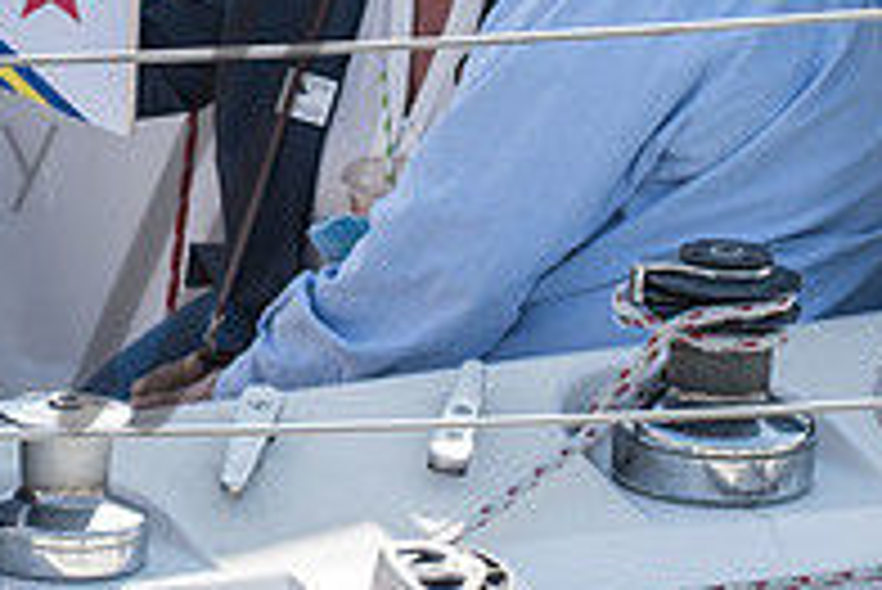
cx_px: -140
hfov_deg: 6.6
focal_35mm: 311
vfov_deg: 4.4
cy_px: -191
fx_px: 7625
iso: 100
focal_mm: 70
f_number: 5.6
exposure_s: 1/200
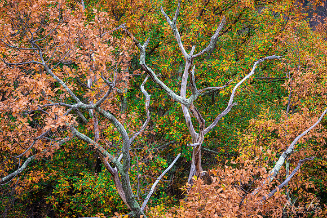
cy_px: 109
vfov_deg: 14.4
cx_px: 164
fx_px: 863
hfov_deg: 21.5
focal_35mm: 95
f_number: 8
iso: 100
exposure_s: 1/45
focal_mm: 95
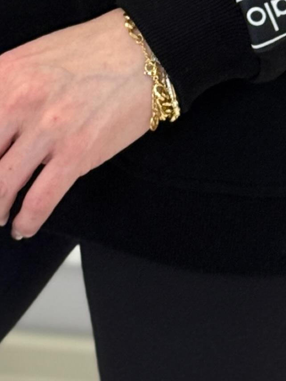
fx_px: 2490
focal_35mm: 226
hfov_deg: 6.6
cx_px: 96
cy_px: -409
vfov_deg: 8.3
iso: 160
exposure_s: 1/93
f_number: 1.78
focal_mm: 6.76
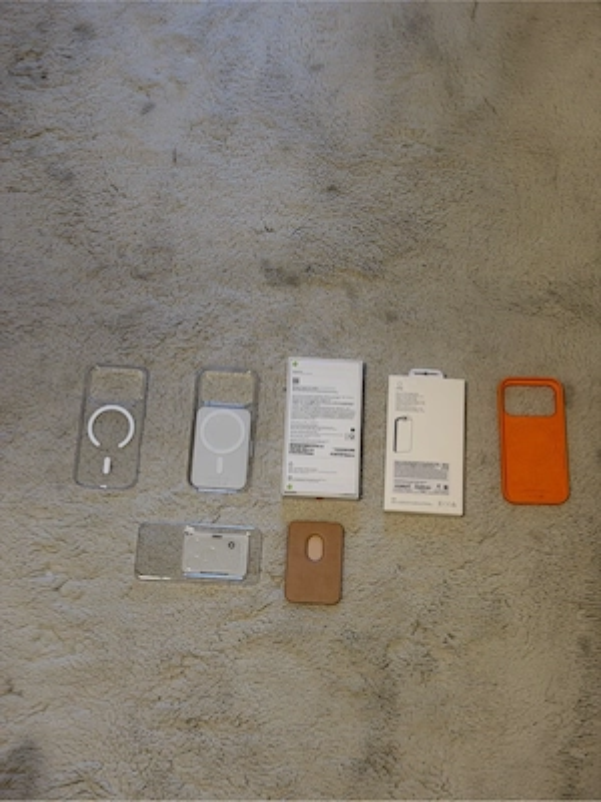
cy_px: 401
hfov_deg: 30.3
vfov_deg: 39.7
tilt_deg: -72.0
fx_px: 1111
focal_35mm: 48
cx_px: 300
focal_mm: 6.76
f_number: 1.78
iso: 80
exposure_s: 1/50
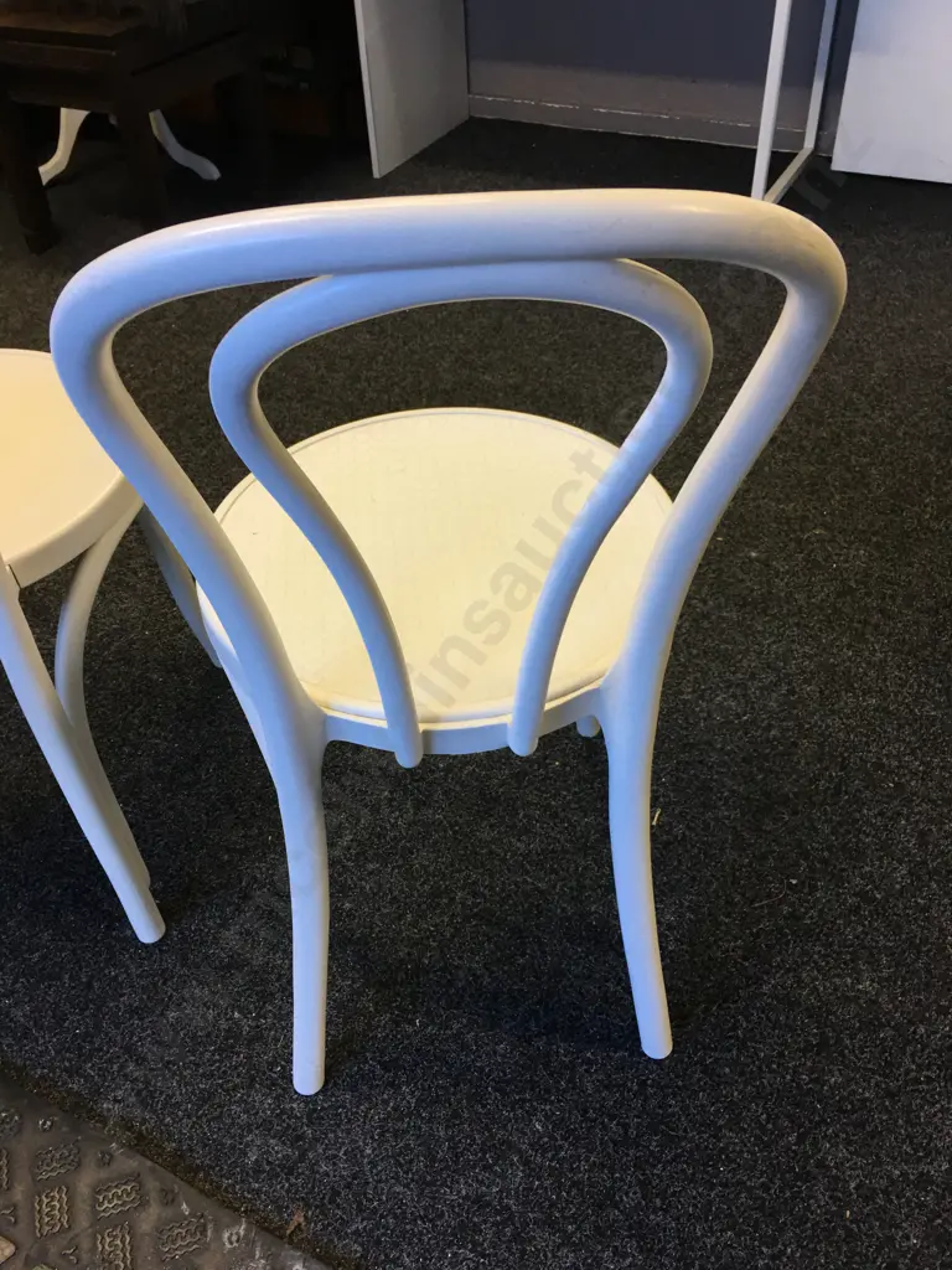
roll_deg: +3.3
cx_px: 476
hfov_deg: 48.2
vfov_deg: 61.7
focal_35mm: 29
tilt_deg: -38.7
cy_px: 635
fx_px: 1063
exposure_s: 1/33
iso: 40
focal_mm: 4.15
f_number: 2.2
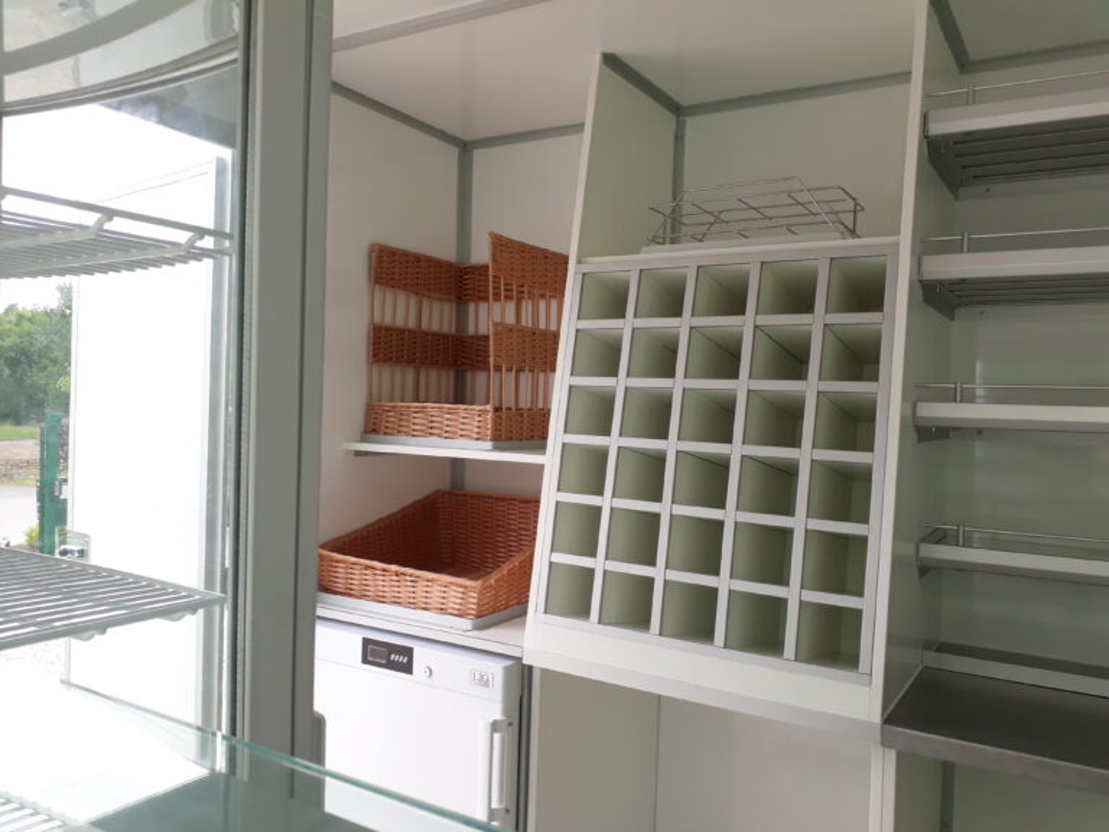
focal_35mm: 27
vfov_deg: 51.4
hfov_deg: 65.3
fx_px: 865
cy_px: 416
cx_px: 554
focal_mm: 3.6
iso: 40
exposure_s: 1/126
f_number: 1.9
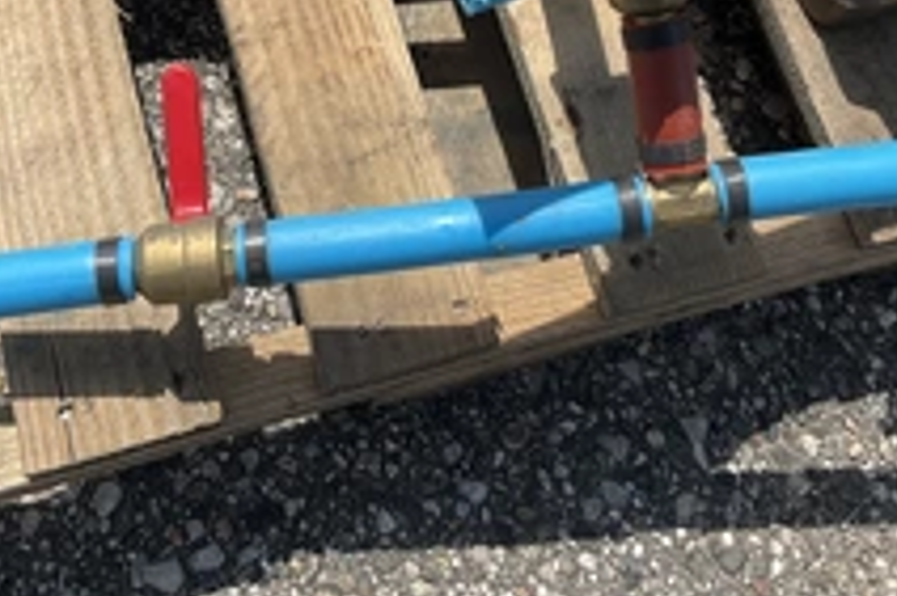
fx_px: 1419
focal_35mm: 57
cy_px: 72
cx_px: 372
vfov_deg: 23.2
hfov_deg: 35.0
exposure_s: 1/2227
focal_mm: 3
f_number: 1.8
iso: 25
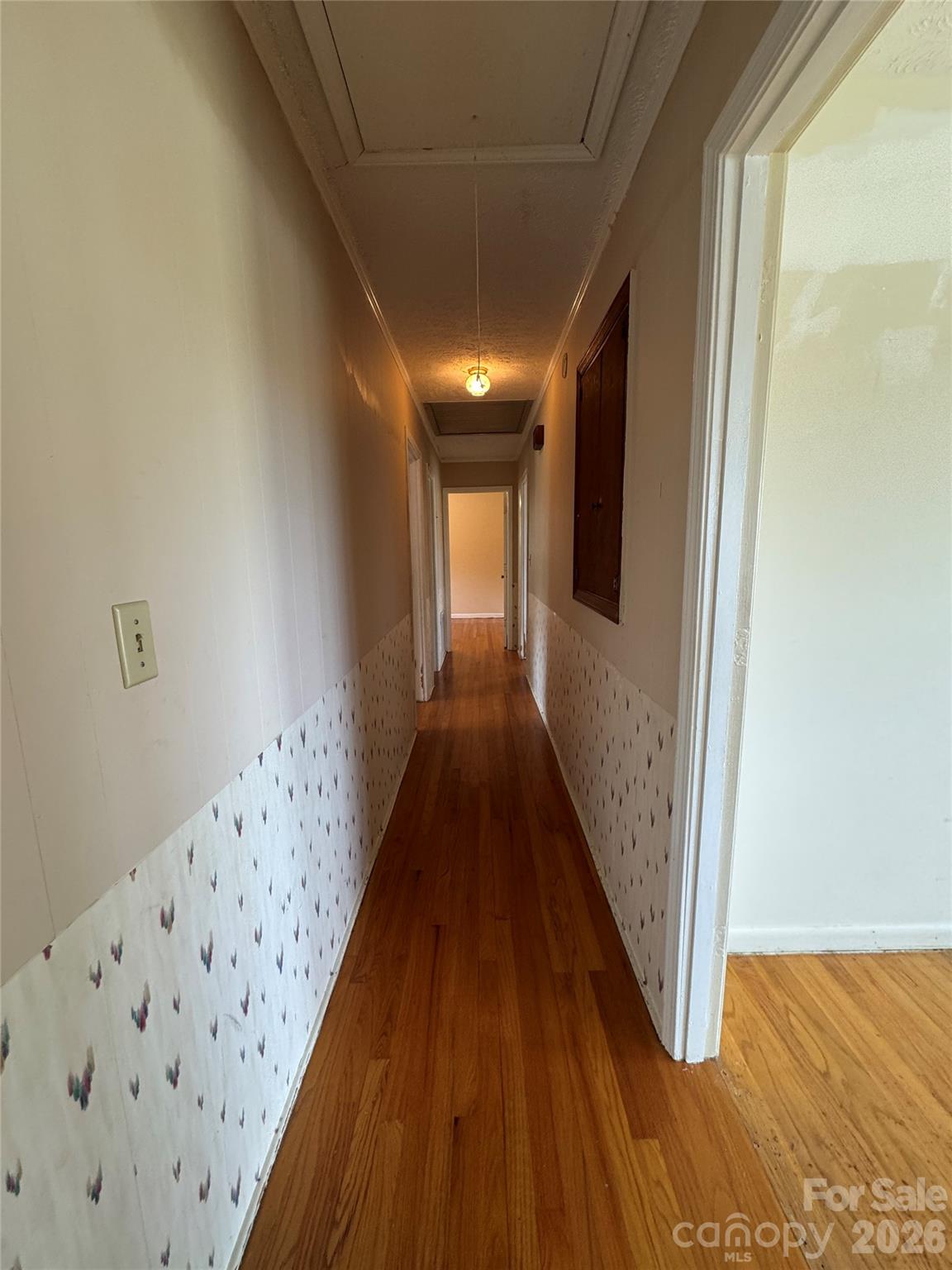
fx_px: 513
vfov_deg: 102.1
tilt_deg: -9.6
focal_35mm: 14
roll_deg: +0.9
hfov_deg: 85.7
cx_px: 476
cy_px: 635
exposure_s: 1/60
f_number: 2.2
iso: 200
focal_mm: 2.22
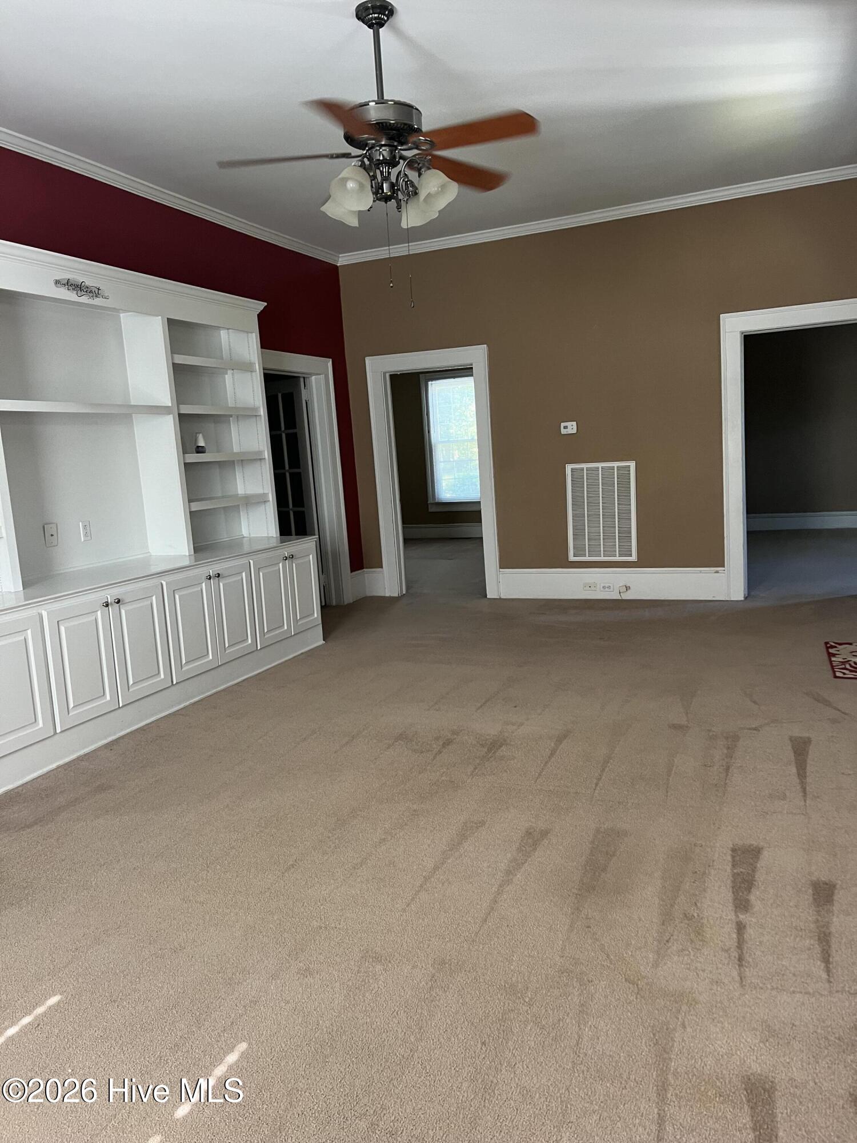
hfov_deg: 53.1
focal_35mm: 26
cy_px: 572
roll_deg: +3.0
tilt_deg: -4.5
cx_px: 428
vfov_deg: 67.3
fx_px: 858
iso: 125
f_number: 1.5
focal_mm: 5.7
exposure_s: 1/80
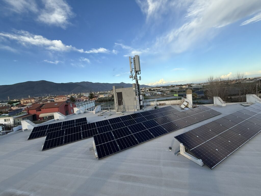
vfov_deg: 85.7
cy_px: 98
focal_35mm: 14
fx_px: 106
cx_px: 130
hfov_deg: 102.1
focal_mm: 2.22
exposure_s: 1/658
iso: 50
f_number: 2.2
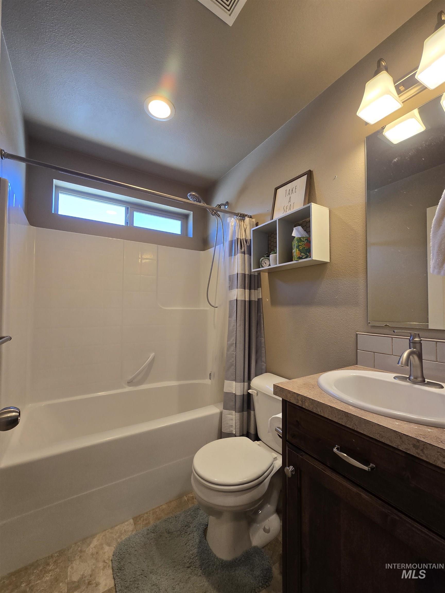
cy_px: 296
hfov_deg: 89.9
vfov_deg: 106.2
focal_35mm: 13
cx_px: 222
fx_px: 223
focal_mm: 2.2
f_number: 2.2
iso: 80
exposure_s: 1/60
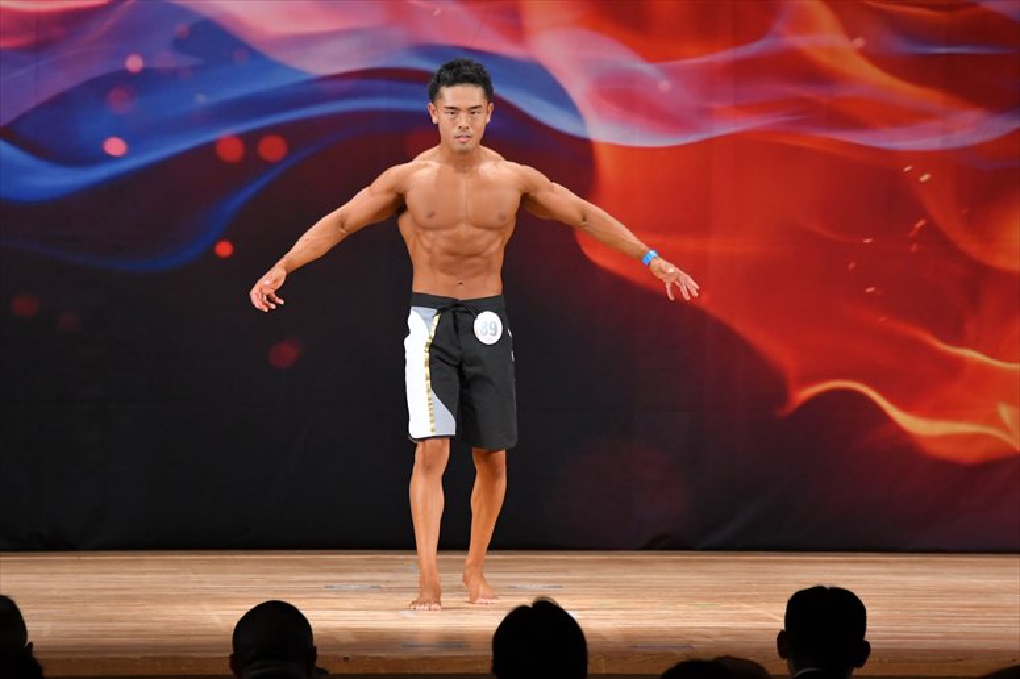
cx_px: 510
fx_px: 6797
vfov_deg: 5.7
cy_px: 340
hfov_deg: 8.6
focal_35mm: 240
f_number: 5.6
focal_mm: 160
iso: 3200
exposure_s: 1/400
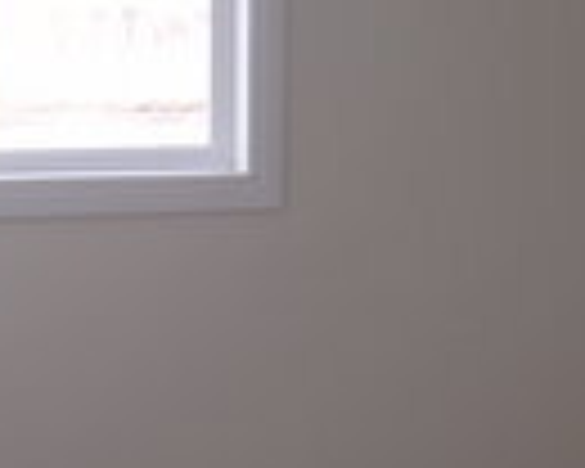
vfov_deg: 16.7
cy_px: 295
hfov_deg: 20.8
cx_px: 297
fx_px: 1593
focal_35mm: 92
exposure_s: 1/30
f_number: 2.8
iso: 50
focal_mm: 5.95
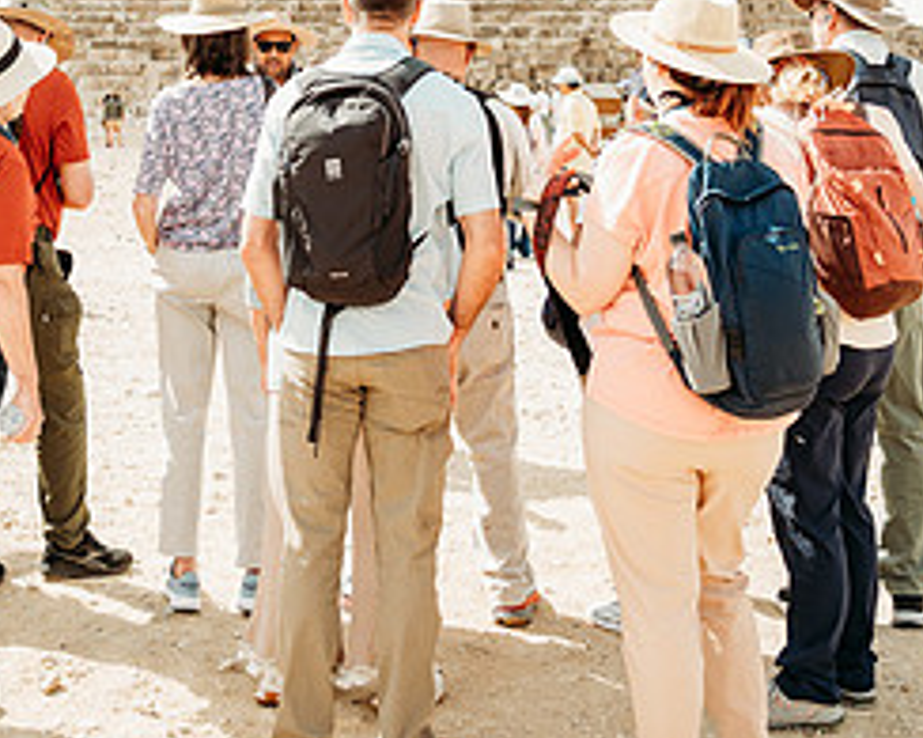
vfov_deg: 25.3
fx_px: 1584
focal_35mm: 58
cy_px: 49
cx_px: 295
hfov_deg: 32.2
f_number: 4
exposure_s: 1/320
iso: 100
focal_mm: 24
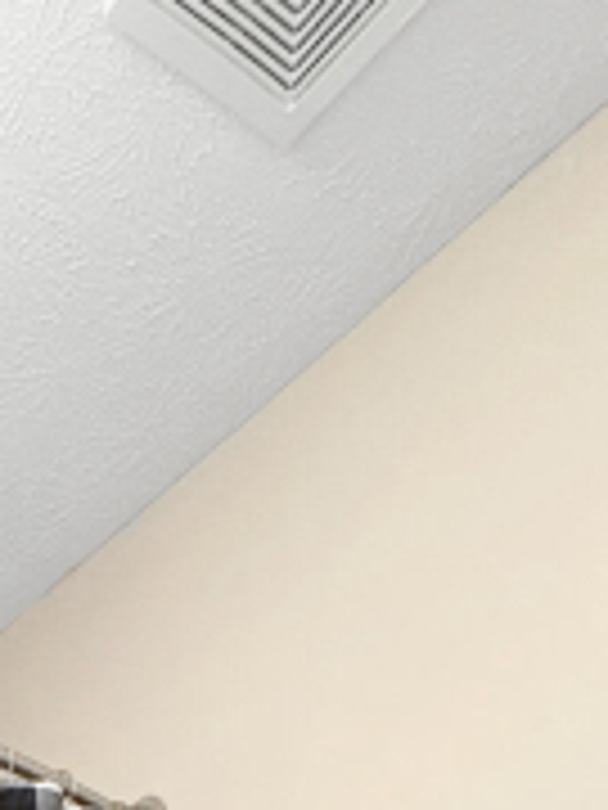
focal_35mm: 52
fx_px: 1218
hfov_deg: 24.8
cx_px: -153
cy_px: 1460
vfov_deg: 22.1
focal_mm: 2.22
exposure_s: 1/60
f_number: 2.2
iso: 320
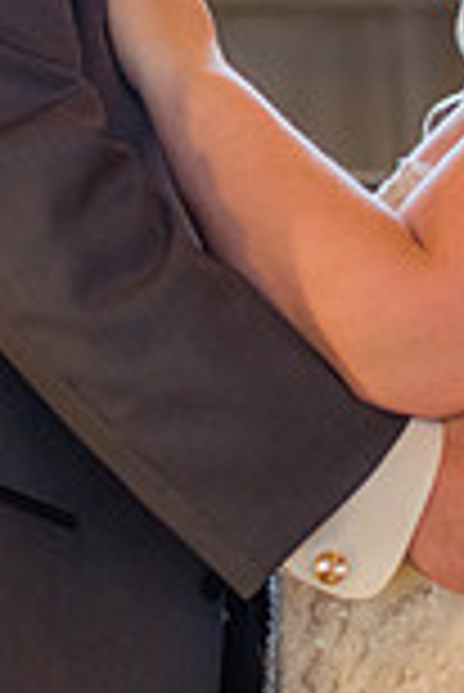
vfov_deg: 13.4
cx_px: 351
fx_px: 2951
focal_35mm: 153
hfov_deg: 9.0
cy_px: 274
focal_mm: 35
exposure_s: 1/100
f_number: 2
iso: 800
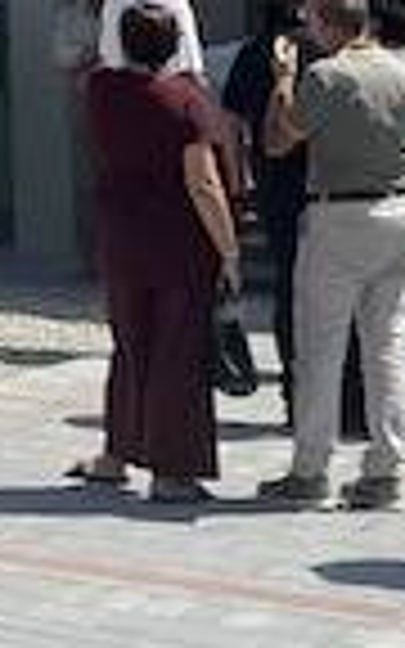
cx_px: -536
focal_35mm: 153
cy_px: -558
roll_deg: -0.8
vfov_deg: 12.4
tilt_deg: +10.6
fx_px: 2702
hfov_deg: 8.0
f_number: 1.6
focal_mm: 5.1
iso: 50
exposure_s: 1/4651
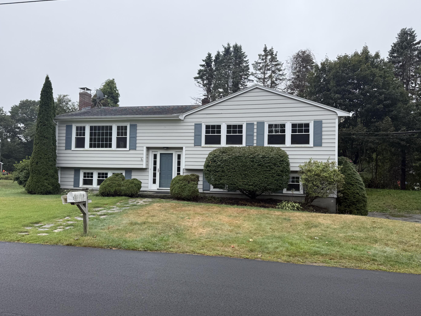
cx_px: 220
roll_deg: -0.6
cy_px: 158
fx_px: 316
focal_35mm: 26
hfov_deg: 67.3
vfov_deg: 53.1
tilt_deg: +2.9
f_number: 1.78
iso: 80
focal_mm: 6.76
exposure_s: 1/2907
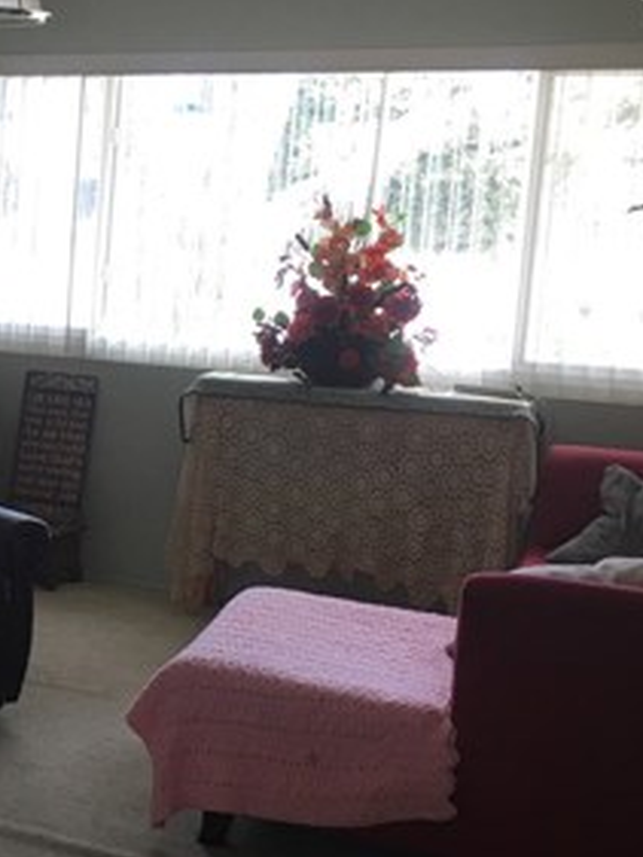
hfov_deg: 19.8
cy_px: 421
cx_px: -274
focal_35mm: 66
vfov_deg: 29.4
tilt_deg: -6.4
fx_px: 1633
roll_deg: -2.8
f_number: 2.2
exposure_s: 1/30
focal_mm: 4.15
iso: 25
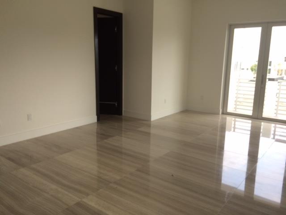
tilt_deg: -12.6
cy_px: 108
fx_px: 240
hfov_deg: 61.7
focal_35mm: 29
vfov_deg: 48.2
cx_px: 143
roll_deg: -2.8
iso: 40
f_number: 2.2
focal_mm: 4.15
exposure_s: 1/60
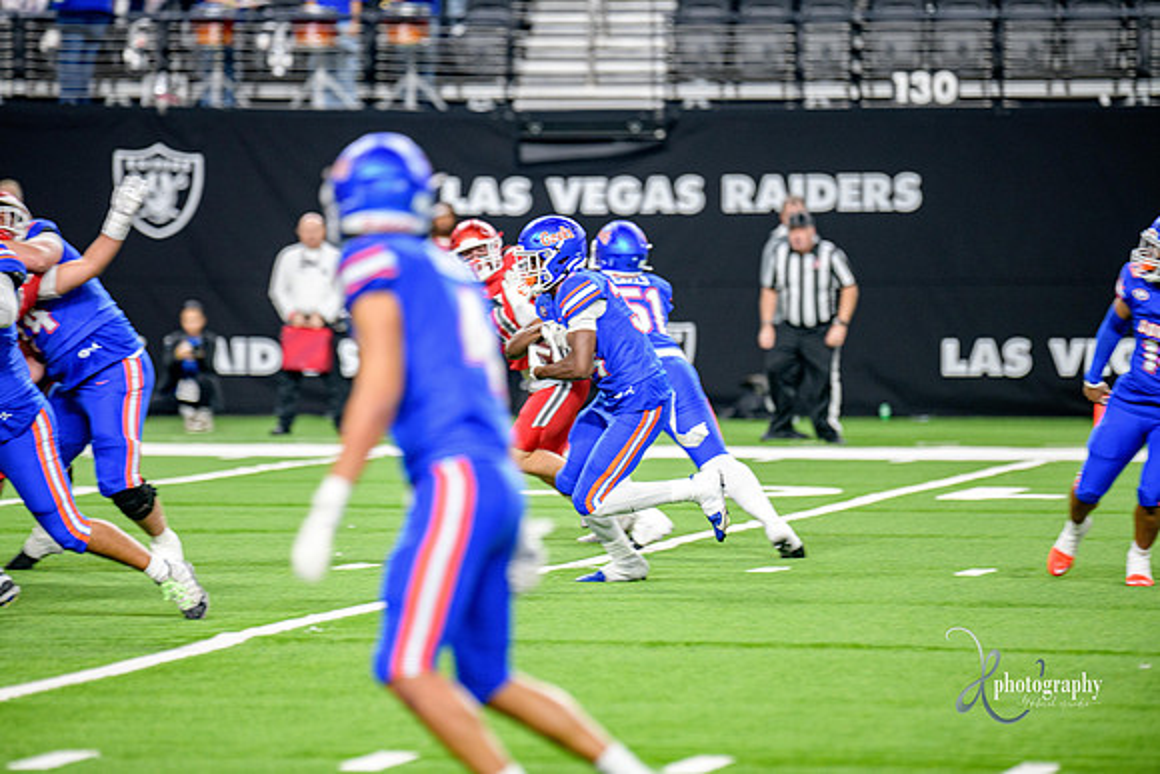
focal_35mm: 250
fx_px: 8057
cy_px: 387
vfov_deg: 5.5
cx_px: 580
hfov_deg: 8.2
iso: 1250
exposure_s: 1/400
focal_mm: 250
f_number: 2.8
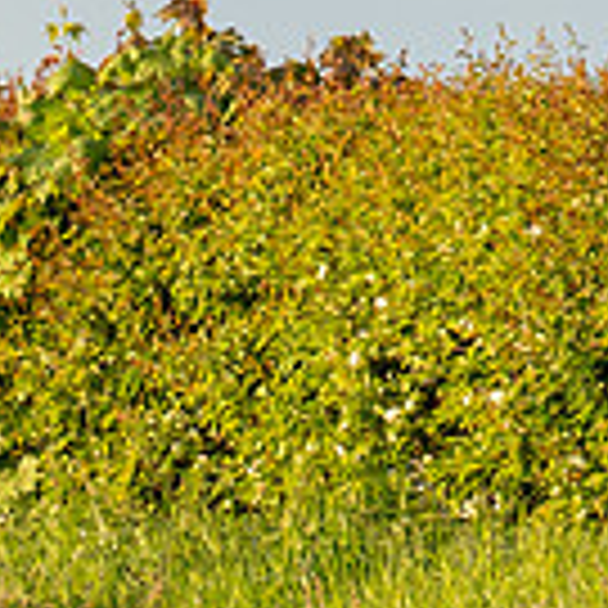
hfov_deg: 2.3
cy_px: 526
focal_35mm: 746
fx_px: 14824
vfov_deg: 2.3
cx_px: -881
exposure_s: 1/1000
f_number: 4
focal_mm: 92
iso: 400
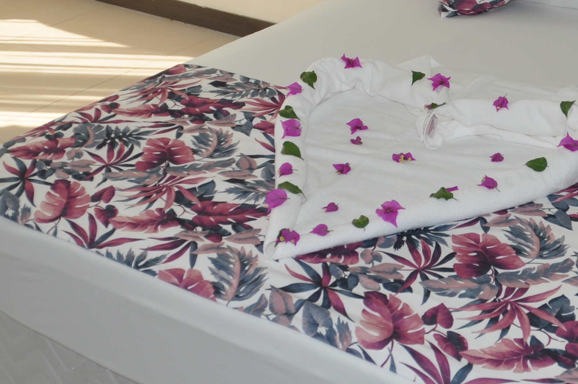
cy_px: -44
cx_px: 348
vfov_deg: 18.2
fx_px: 1155
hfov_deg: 28.0
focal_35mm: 72
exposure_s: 1/200
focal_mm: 18
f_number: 4
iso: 200
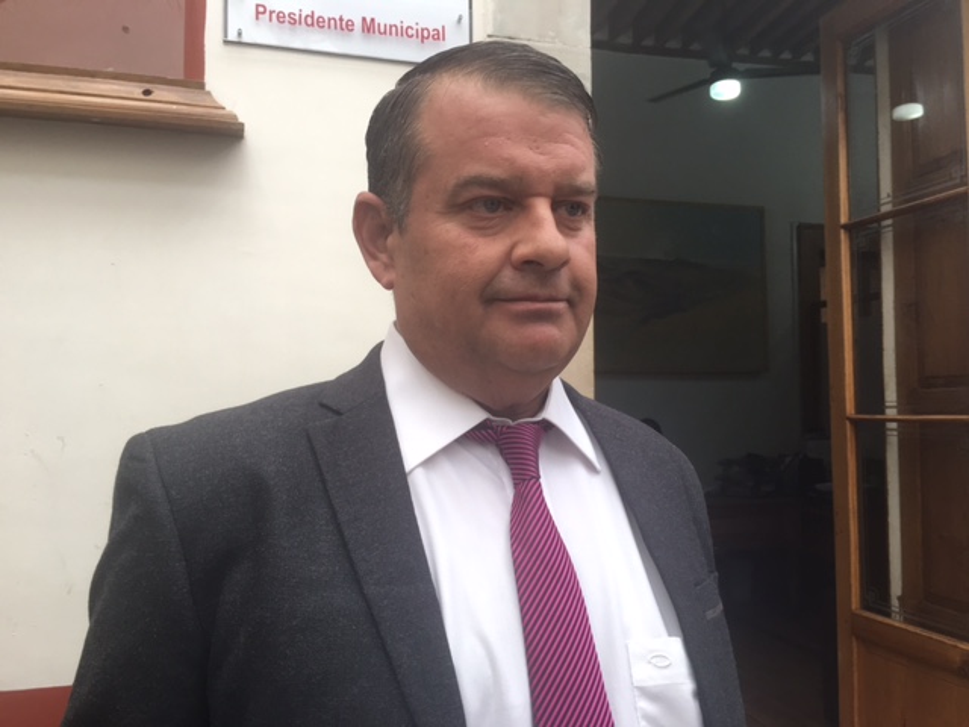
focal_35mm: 29
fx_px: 812
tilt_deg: +3.0
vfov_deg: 48.2
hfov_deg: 61.7
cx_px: 484
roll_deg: -0.7
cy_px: 364
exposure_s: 1/120
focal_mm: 4.15
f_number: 2.2
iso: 40
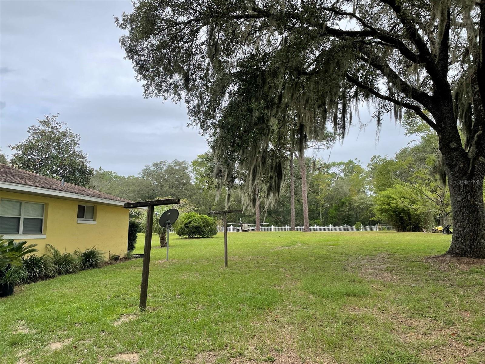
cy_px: 182
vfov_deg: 53.1
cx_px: 242
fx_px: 364
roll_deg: +0.2
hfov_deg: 67.3
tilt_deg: +9.3
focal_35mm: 26
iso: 32
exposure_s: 1/1159
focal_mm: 4.2
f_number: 1.6
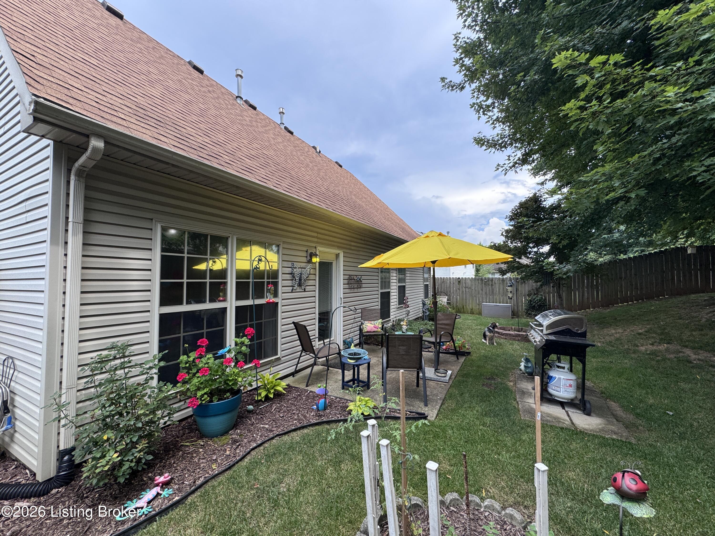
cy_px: 268
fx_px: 289
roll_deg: +0.3
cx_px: 358
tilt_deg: +1.8
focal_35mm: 14
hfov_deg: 102.1
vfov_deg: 85.7
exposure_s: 1/561
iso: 40
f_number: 2.2
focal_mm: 2.22
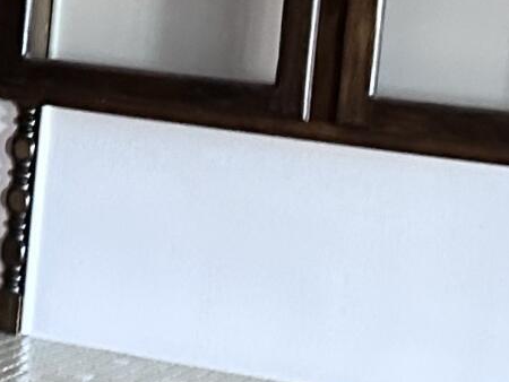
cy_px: 37
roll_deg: -3.7
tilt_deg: -8.5
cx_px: -701
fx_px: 2354
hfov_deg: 10.6
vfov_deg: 9.2
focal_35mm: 160
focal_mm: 6.86
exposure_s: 1/60
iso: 640
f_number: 1.78
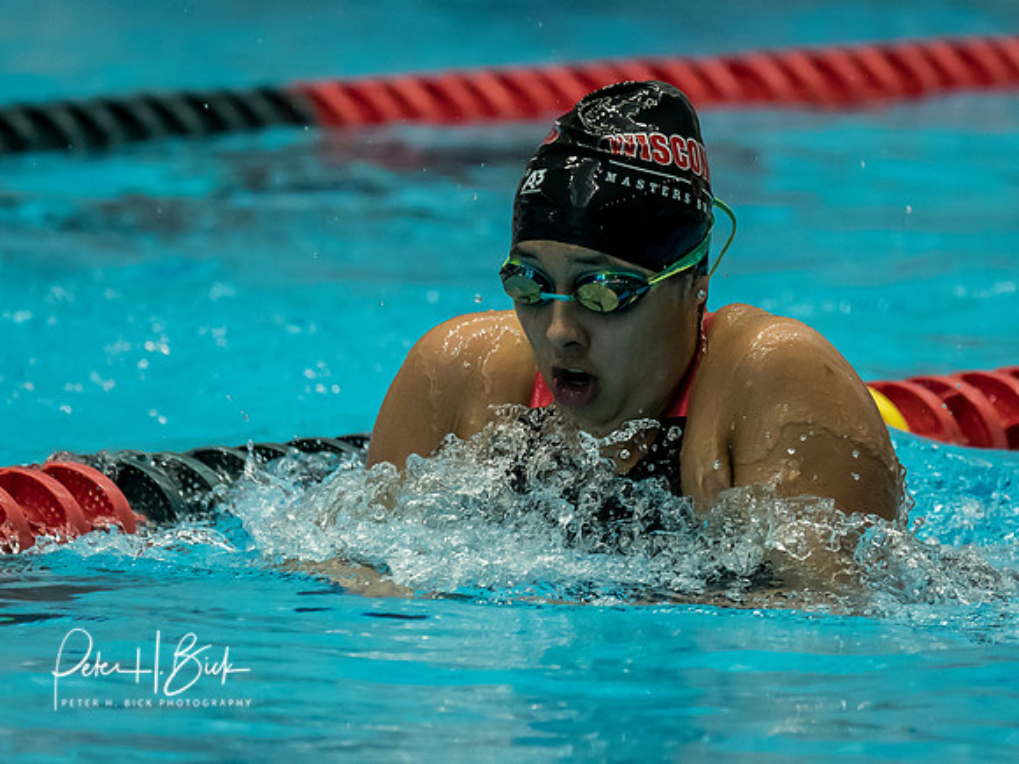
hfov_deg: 2.9
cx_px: 621
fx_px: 19912
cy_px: 539
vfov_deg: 2.2
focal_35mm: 676
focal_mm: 200
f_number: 2.8
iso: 2000
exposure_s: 1/1000
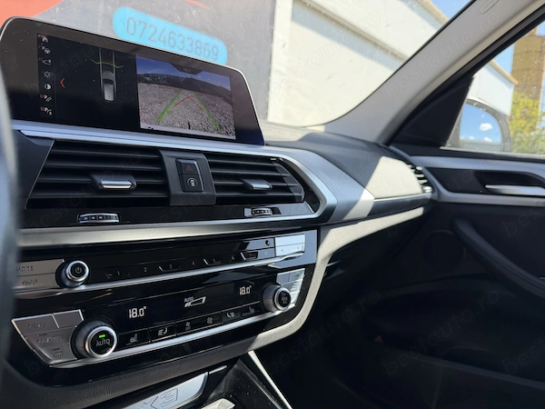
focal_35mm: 24
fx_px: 378
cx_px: 272
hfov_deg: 71.6
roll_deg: -3.9
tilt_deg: -6.7
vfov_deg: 56.8
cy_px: 204
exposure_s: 1/898
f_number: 1.78
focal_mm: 6.76
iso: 100
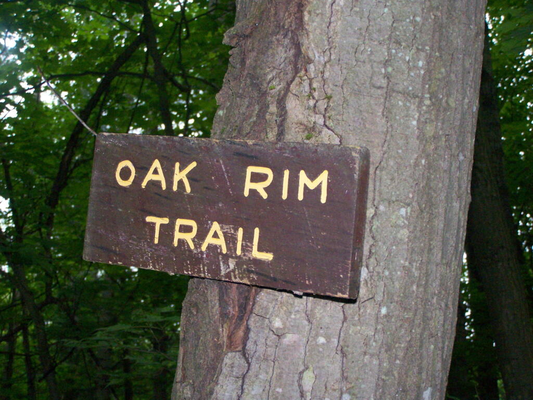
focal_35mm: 67
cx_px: 266
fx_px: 1032
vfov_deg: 21.9
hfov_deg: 29.0
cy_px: 200
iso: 400
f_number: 3.2
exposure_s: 1/80
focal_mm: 11.1
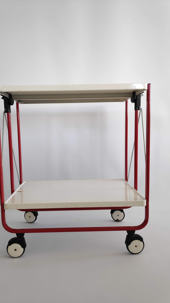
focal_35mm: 22
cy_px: 152
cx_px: 75
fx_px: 176
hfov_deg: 51.4
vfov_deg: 81.2
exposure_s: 1/100
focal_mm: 3.94
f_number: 1.9
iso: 324
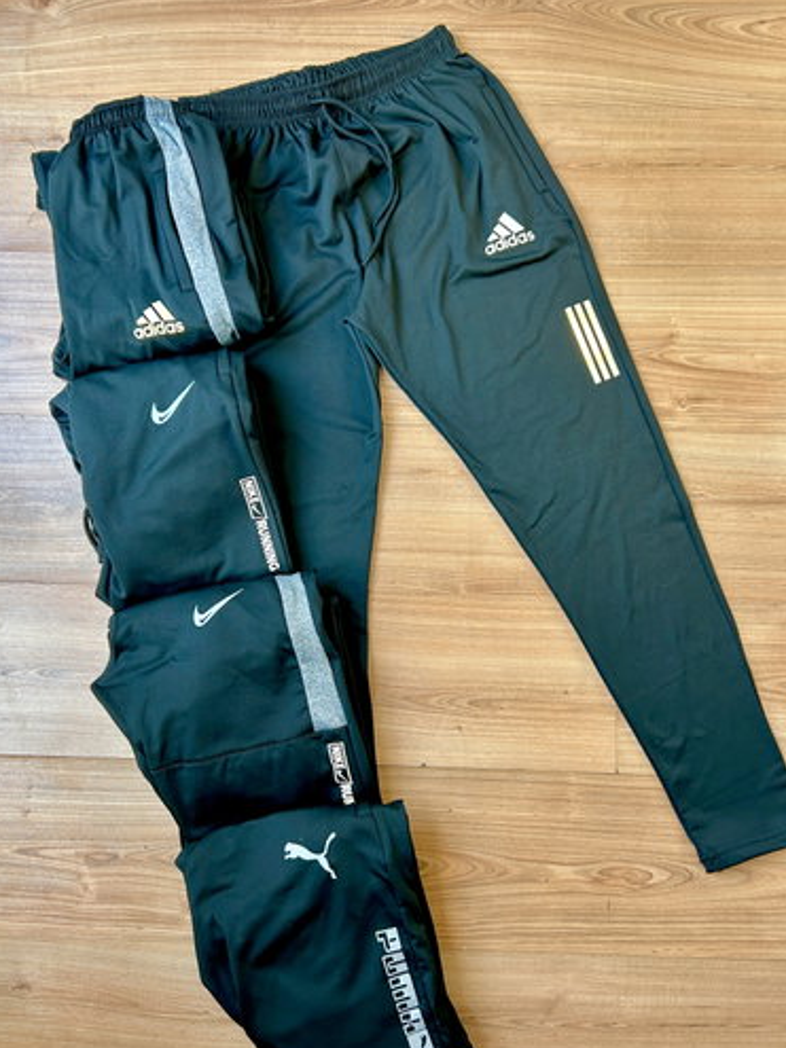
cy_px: 556
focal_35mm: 28
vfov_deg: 63.4
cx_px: 364
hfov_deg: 49.7
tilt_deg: -85.0
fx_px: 848
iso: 125
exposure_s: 1/92
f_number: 1.5
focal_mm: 5.7
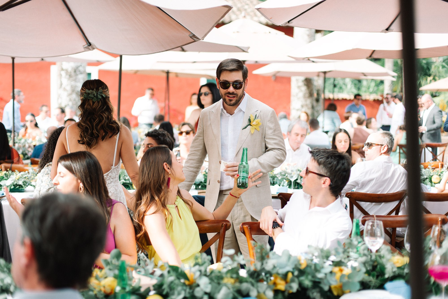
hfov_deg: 39.6
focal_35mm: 50
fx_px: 622
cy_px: 150
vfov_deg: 27.0
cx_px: 224
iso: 100
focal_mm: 50
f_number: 2
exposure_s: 1/400
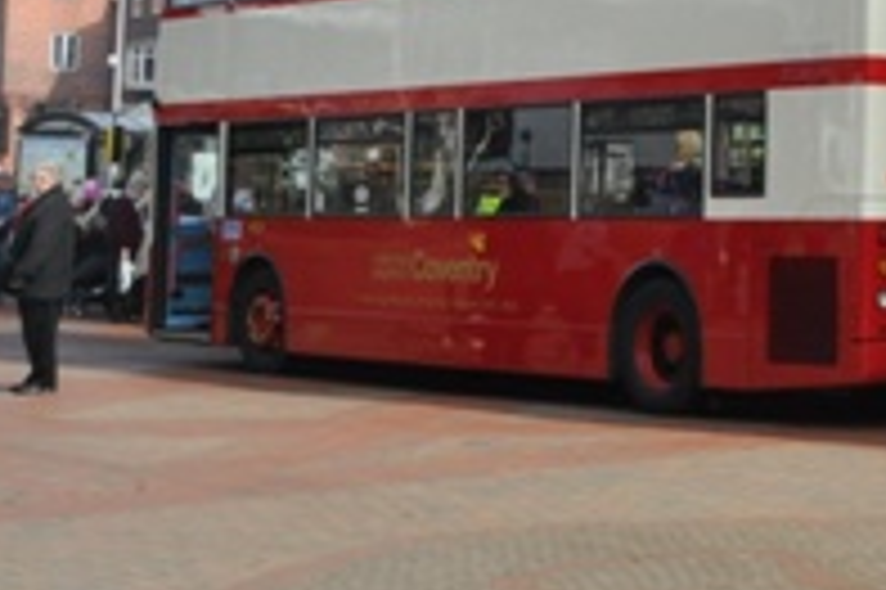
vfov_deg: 15.2
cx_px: 1289
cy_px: 7
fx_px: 2164
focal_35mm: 88
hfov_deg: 20.2
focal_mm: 18
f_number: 14
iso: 1000
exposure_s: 1/800
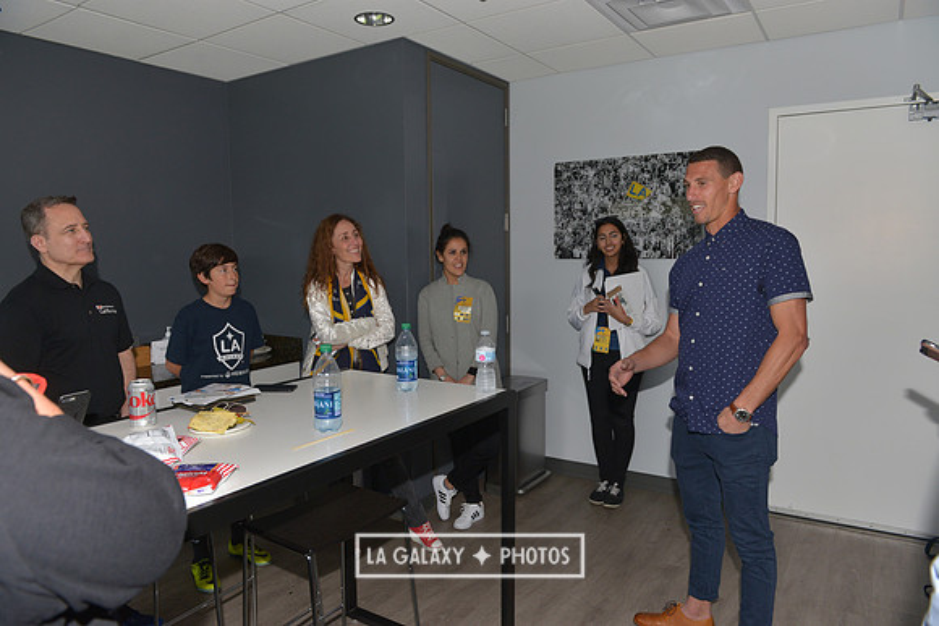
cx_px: 470
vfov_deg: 53.2
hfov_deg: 73.7
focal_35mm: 24
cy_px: 313
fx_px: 626
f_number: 5
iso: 640
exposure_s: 1/800
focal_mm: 24
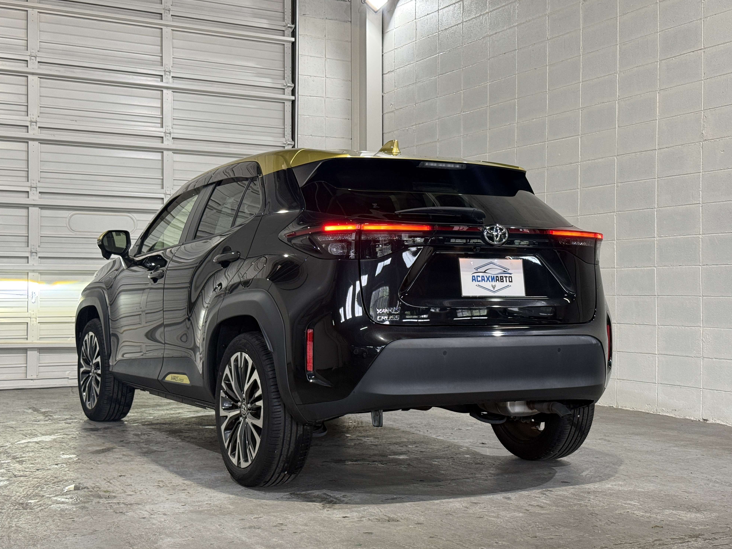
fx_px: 1036
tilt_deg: +0.9
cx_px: 360
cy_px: 276
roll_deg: -0.3
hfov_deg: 38.9
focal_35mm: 49
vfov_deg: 29.7
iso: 100
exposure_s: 1/60
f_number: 1.78
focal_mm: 6.76
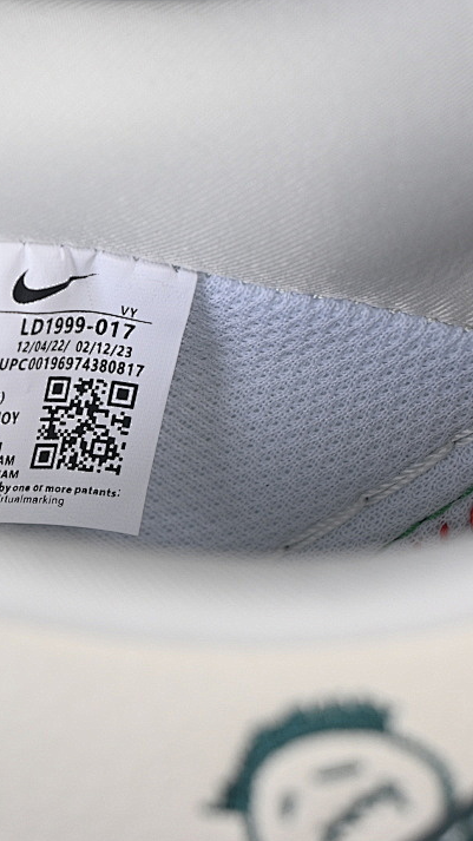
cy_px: 419
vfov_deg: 18.0
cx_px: 25
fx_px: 2654
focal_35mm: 119
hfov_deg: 10.1
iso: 160
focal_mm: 50
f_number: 7.1
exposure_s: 1/80
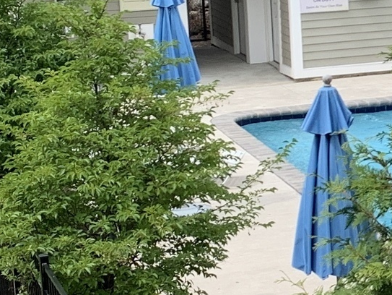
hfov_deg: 12.6
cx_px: 625
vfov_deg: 10.1
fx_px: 1666
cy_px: 68
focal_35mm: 147
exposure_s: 1/1076
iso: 25
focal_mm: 4.25
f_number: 1.8
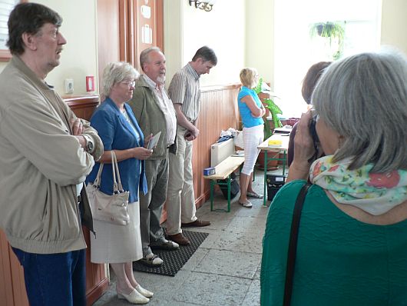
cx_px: 204
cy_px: 153
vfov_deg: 39.7
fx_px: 423
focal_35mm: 36
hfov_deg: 51.3
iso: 100
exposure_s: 1/8
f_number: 2.8
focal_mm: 6
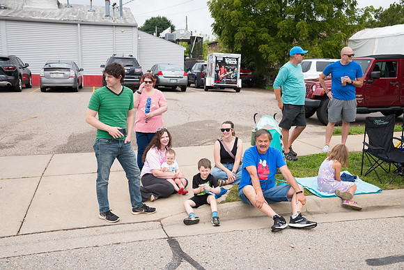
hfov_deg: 50.7
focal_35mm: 38
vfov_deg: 35.1
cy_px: 135
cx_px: 202
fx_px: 427
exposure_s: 1/1000
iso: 1000
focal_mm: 38
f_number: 6.3
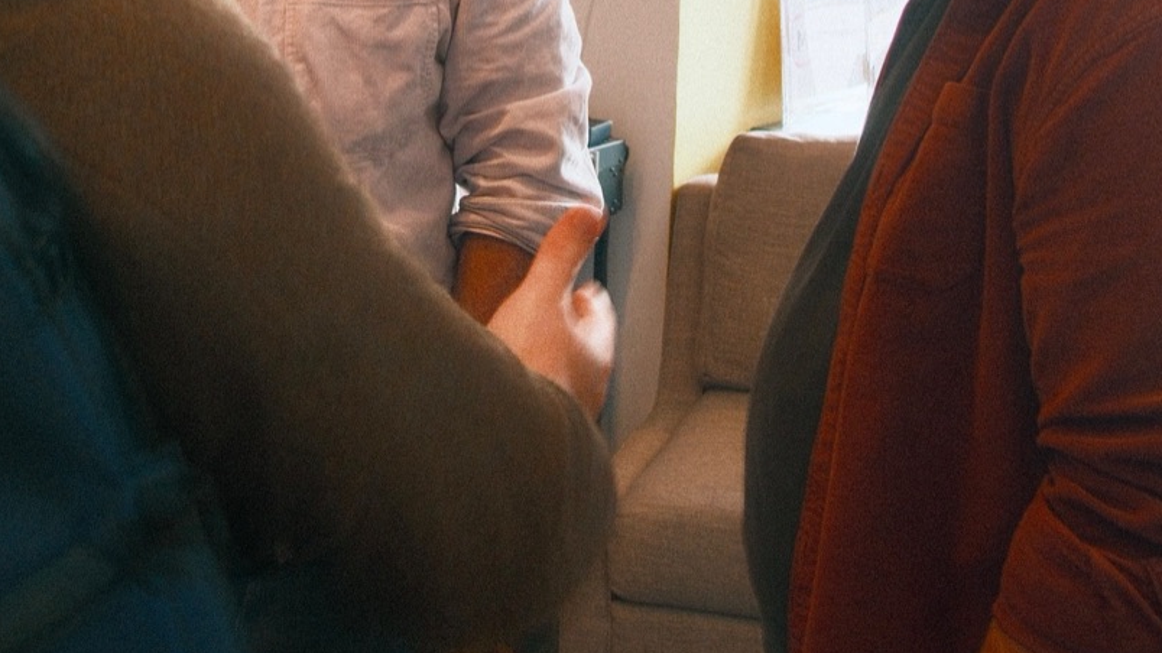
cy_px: -95
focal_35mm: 50
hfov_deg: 41.1
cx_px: 448
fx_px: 1540
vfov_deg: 22.4
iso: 800
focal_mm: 16
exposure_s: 1/17
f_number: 4
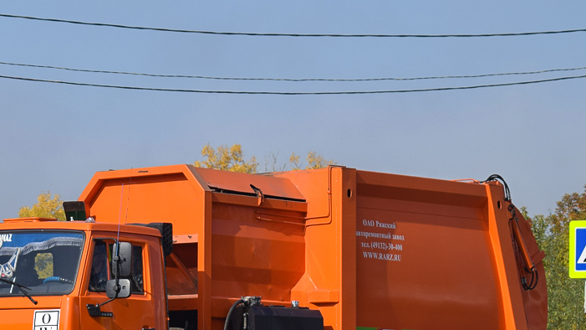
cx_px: 198
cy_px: 262
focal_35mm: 148
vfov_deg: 8.2
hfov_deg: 14.5
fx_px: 2298
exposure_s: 1/800
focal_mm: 55
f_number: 6.3
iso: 100
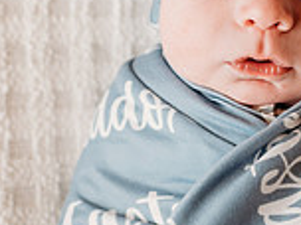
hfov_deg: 21.7
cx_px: 271
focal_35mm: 88
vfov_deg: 16.6
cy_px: 37
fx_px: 765
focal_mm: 24
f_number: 2.8
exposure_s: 1/200
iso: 200
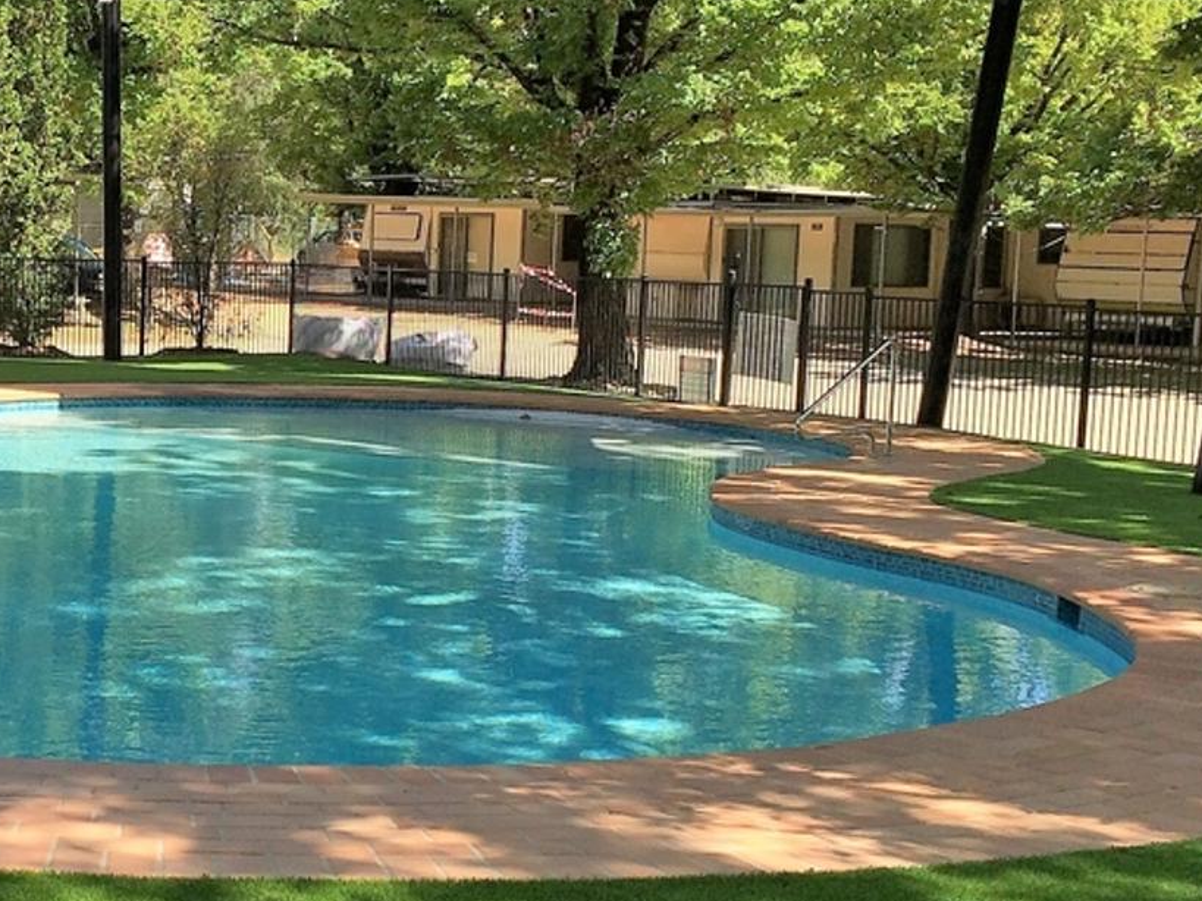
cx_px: 94
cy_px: 489
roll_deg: -1.3
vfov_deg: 21.6
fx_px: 2361
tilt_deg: -6.0
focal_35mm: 68
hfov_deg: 27.4
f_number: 2.2
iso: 32
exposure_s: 1/1172
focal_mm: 4.15
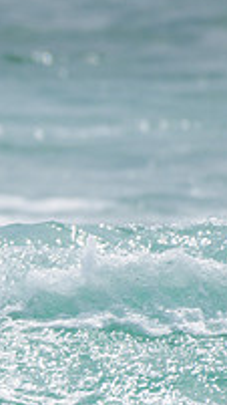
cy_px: 292
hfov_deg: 0.7
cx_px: -370
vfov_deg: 1.2
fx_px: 19815
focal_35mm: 1851
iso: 125
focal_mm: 500
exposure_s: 1/2000
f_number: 5.6
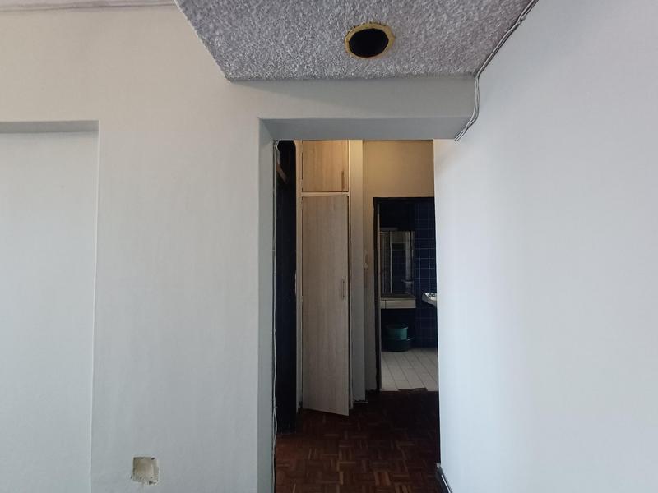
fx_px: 304
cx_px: 329
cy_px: 246
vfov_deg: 78.1
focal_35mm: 16
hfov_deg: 94.5
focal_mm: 1.64
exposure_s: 1/50
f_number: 2.2
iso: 160
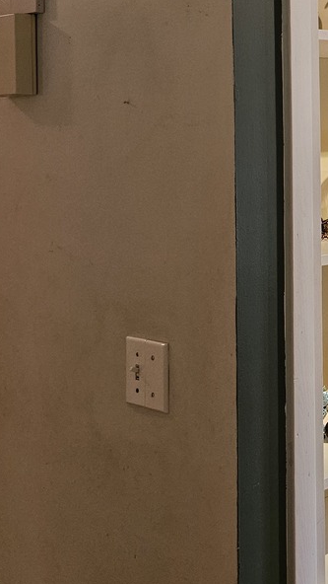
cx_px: 554
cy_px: 104
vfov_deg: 33.2
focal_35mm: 61
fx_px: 943
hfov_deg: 17.0
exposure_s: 1/120
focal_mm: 6.3
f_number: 1.7
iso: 250
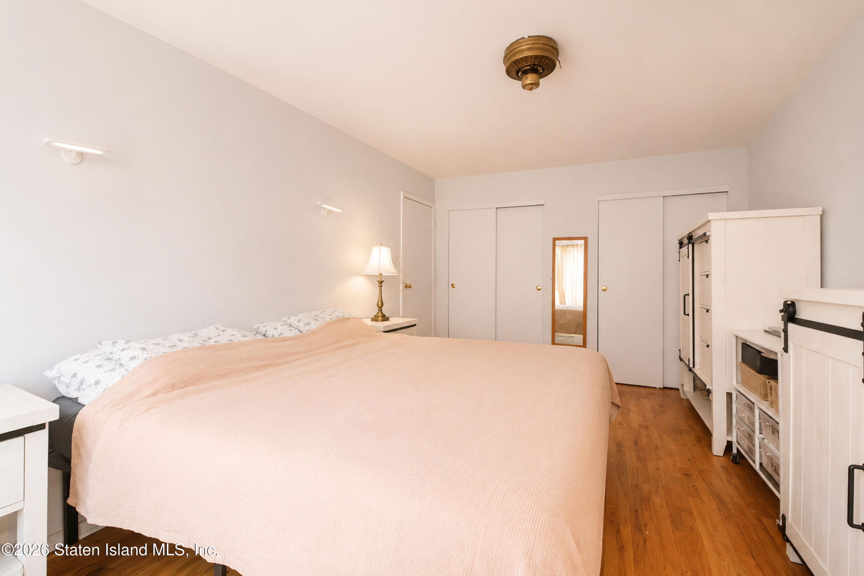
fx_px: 360
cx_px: 432
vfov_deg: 77.3
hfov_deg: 100.4
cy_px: 288
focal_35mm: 15
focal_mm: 10
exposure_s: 1/60
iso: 2000
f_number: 8
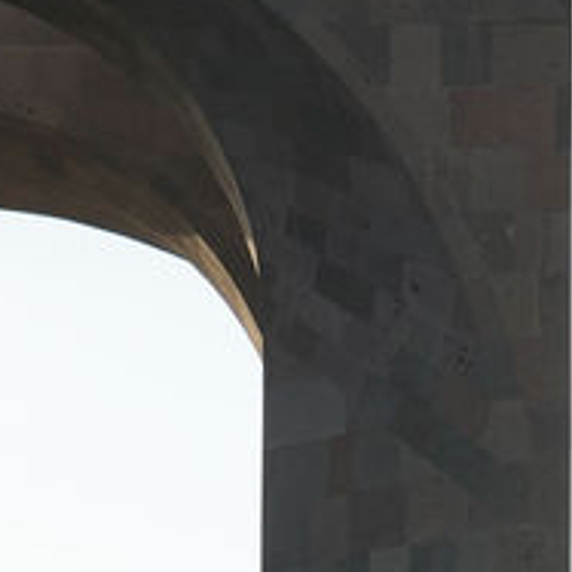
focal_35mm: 356
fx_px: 6655
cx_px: 688
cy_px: 834
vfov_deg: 4.9
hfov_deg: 4.9
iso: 100
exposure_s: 1/250
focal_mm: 49
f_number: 8
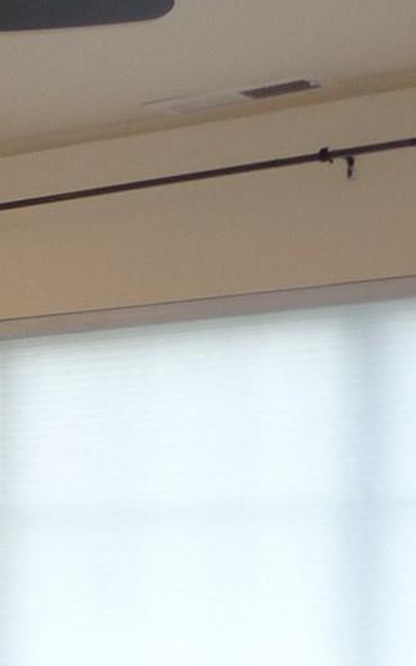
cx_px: -497
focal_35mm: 118
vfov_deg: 16.9
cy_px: 812
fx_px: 2140
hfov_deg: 10.0
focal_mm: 4.7
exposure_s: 1/30
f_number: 3.3
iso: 160
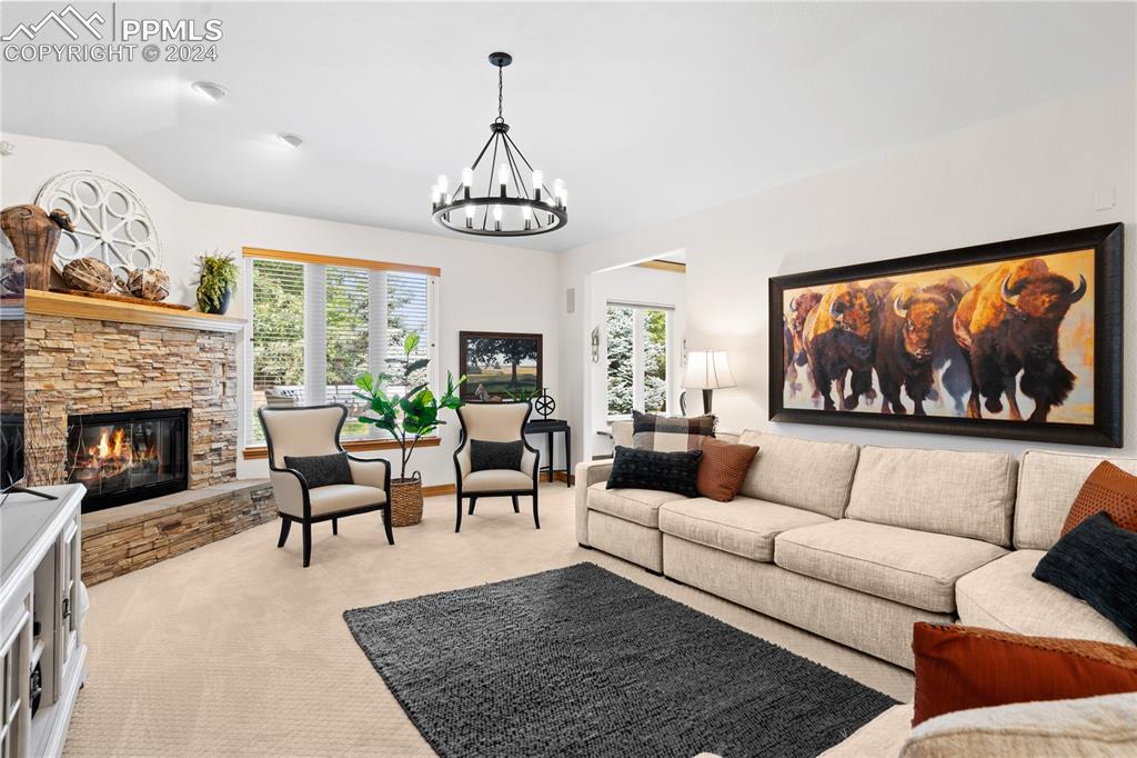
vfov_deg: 67.3
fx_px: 568
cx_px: 568
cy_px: 379
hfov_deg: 90.0
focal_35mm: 18
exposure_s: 1/1.67
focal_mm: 18
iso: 100
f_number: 8
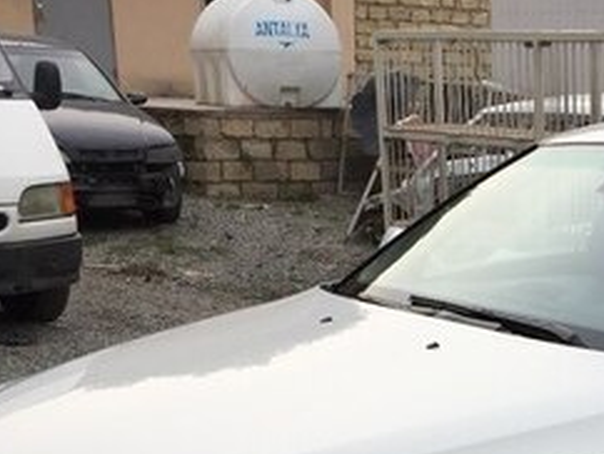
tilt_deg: -16.3
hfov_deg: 23.7
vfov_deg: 18.0
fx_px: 1380
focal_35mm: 79
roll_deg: -0.4
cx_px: 597
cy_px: 510
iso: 32
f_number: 2.2
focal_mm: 4.15
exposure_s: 1/377
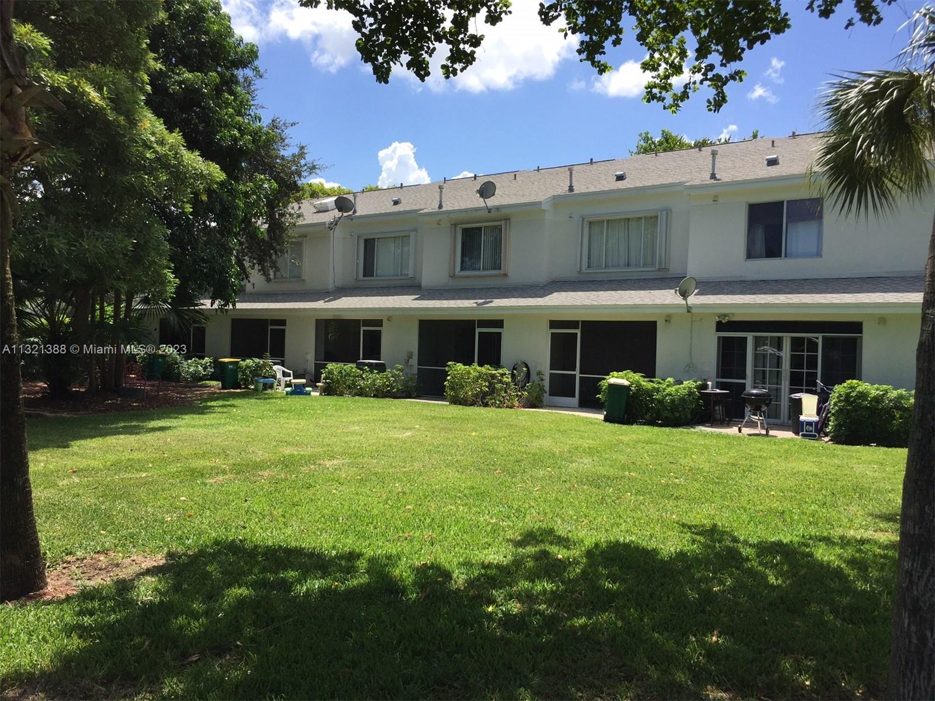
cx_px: 468
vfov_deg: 48.2
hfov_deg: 61.7
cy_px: 350
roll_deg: -3.5
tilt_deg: +0.0
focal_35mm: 29
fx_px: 783
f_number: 2.2
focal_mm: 4.15
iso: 32
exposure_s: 1/1883
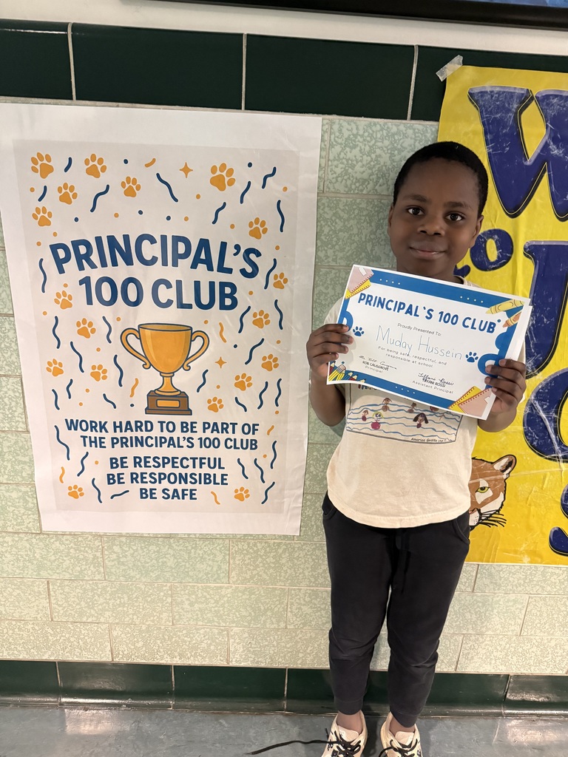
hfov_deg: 56.8
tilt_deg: -18.9
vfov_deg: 71.6
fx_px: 525
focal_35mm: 24
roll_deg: -3.9
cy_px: 378
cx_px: 284
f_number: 1.78
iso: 800
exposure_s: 1/40
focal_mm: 6.76
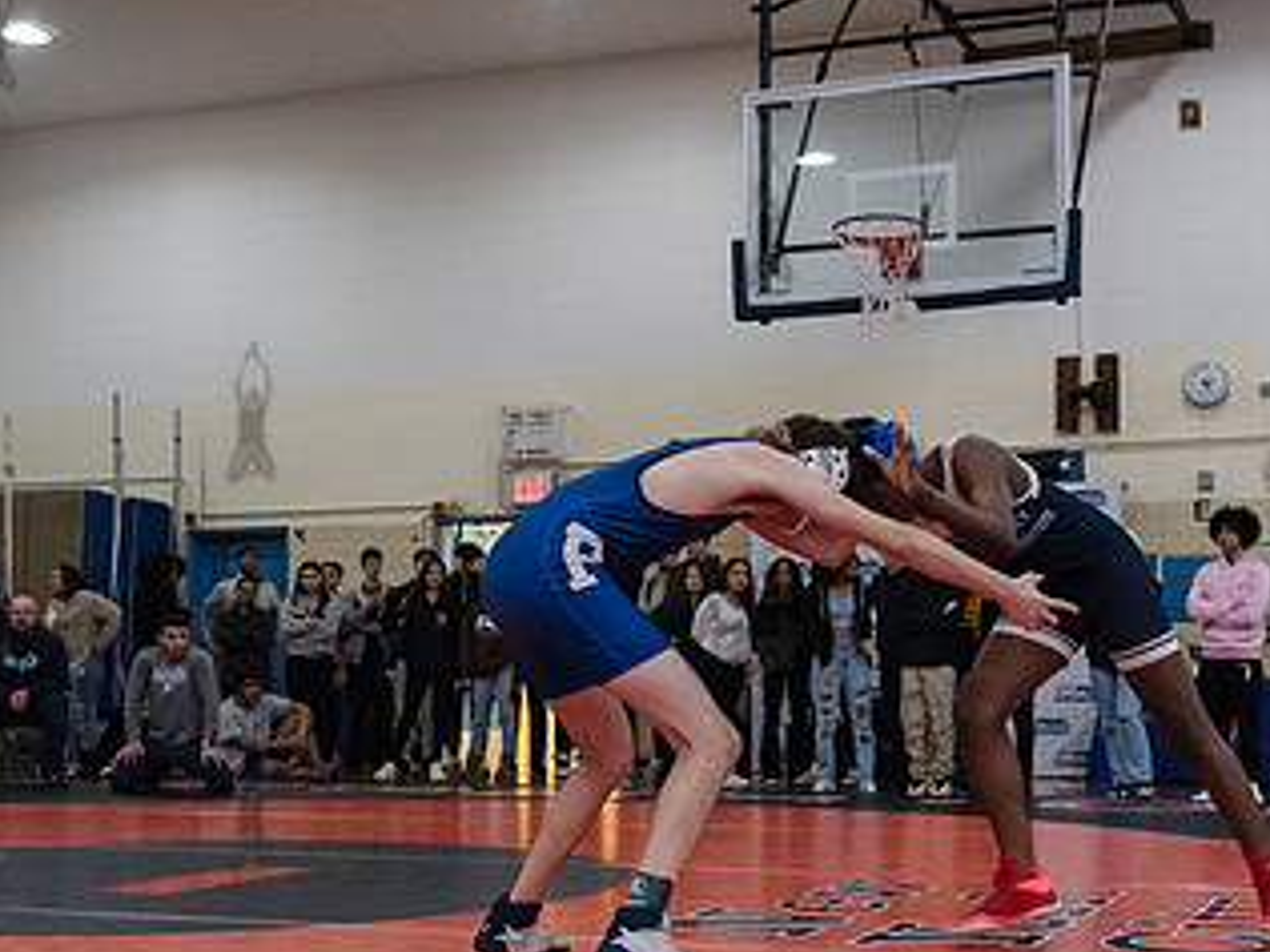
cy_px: 605
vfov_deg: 27.4
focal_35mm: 53
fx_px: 1944
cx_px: 768
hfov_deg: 36.0
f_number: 3.2
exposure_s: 1/400
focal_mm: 28
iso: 6400
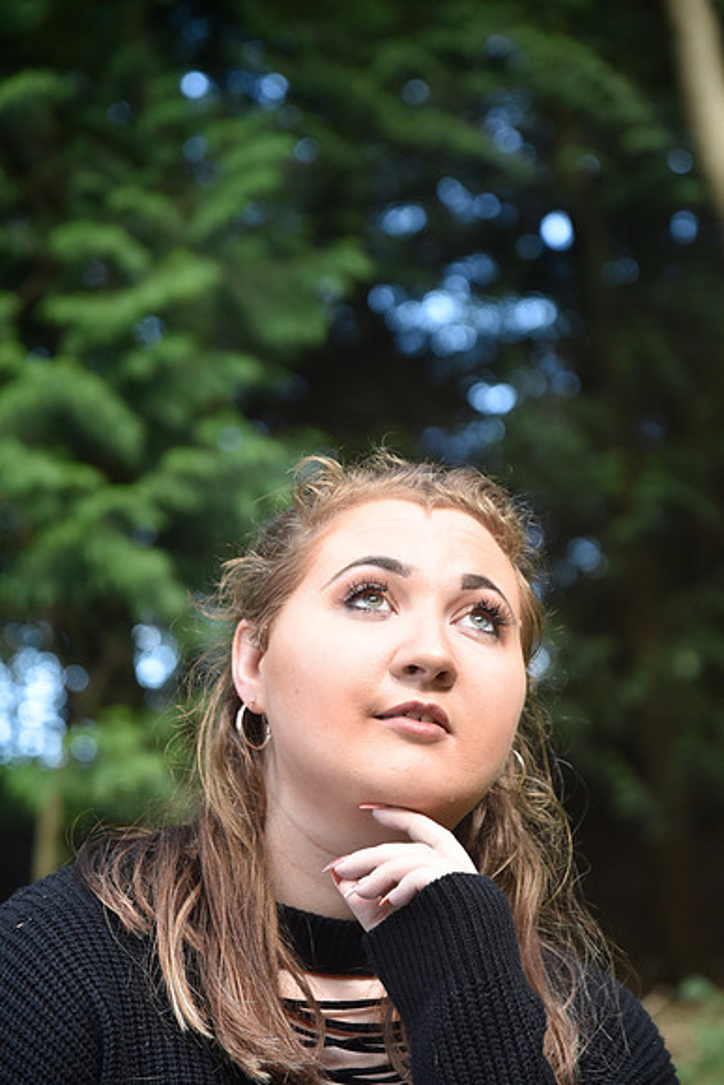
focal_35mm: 105
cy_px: 542
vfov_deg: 19.5
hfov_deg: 13.0
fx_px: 3165
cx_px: 362
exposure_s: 1/125
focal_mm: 70
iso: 640
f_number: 4
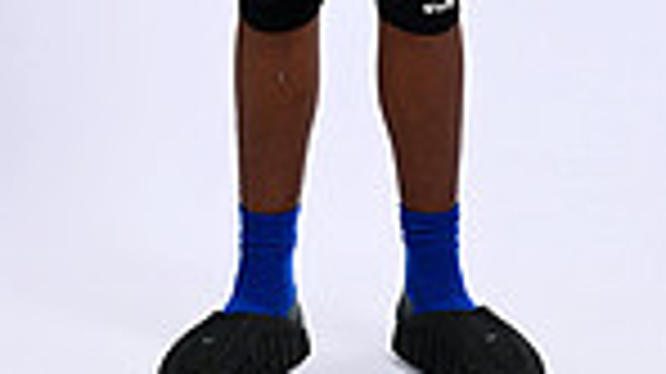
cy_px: -541
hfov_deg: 12.7
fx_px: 2982
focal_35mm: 169
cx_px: 328
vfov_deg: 6.8
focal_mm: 53
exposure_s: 1/200
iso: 160
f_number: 7.1
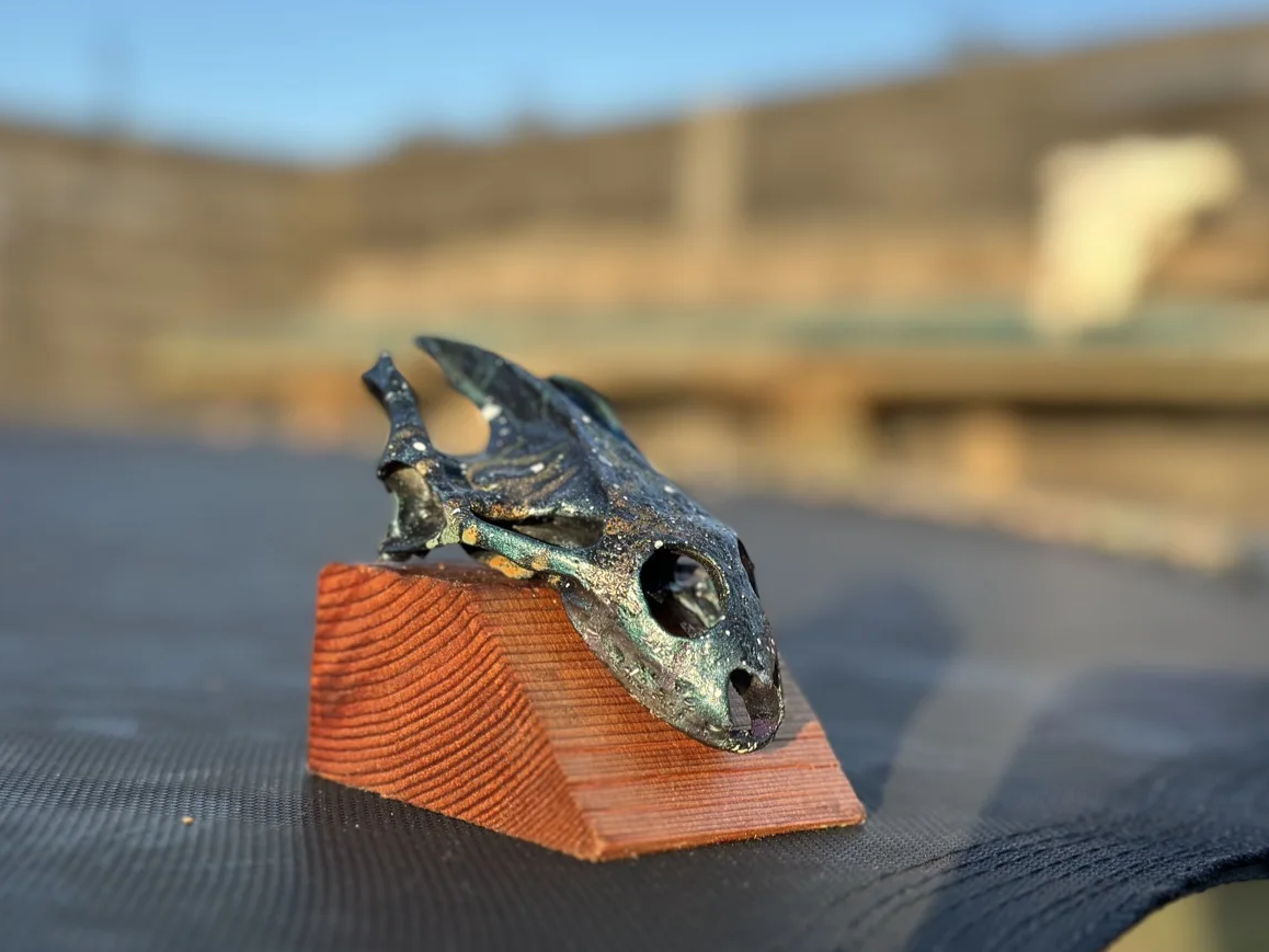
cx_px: 645
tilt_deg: -0.7
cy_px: 471
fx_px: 1833
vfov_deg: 29.1
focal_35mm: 50
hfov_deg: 38.2
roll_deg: -1.8
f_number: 1.78
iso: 80
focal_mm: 6.86
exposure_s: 1/880
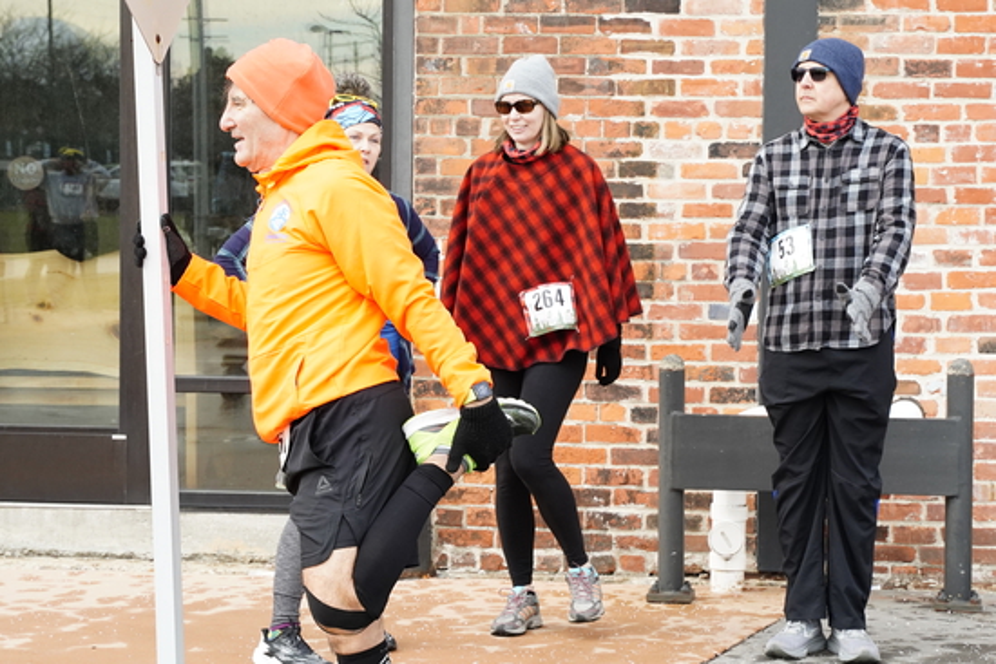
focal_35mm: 97
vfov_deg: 14.1
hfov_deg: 21.0
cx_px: 498
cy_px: 332
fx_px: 2684
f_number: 9
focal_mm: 65
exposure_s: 1/500
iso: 2000
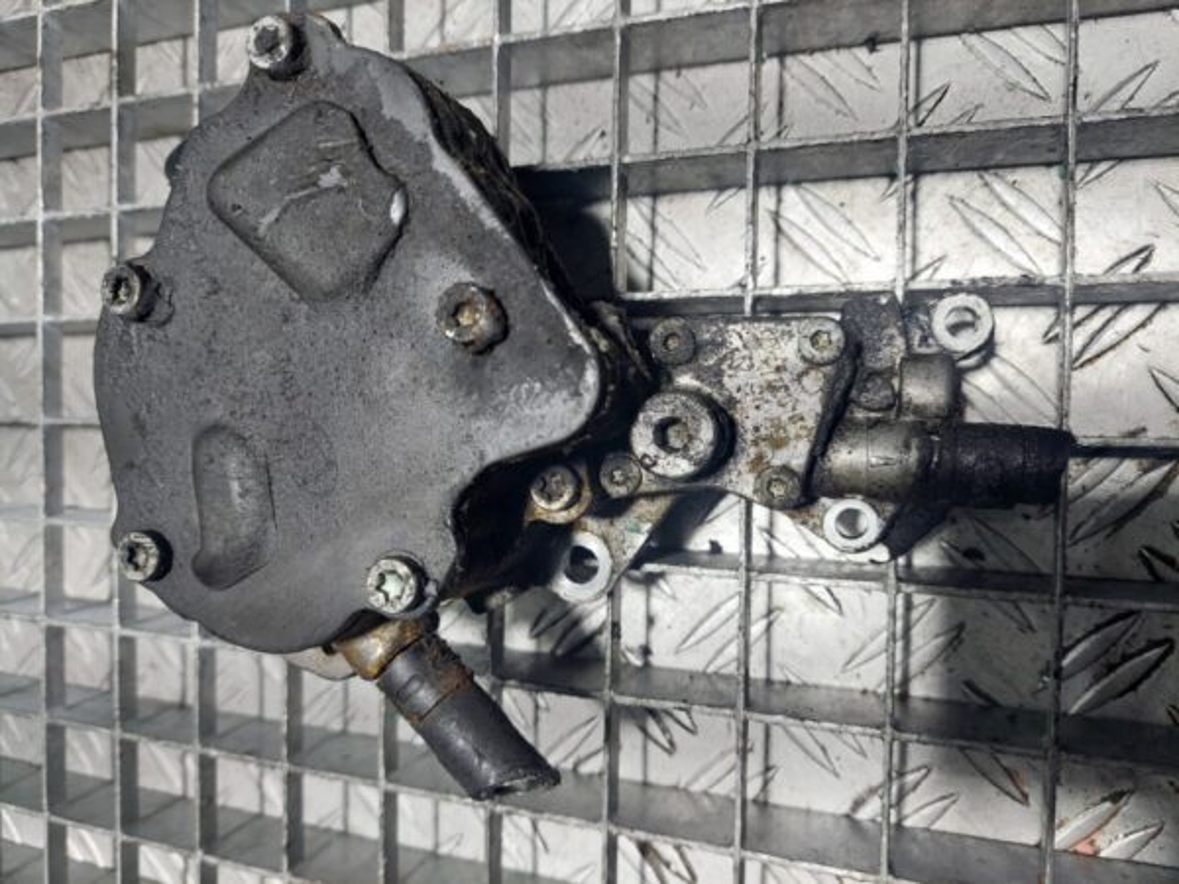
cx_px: 590
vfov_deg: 54.9
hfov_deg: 69.4
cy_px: 442
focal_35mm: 25
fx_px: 851
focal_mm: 5.23
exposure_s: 1/100
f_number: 1.8
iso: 80
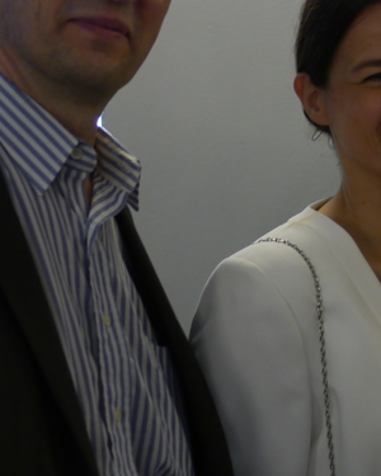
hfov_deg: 13.6
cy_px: 150
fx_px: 1565
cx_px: 421
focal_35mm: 111
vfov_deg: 17.3
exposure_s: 1/60
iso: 250
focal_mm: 20
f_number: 1.7
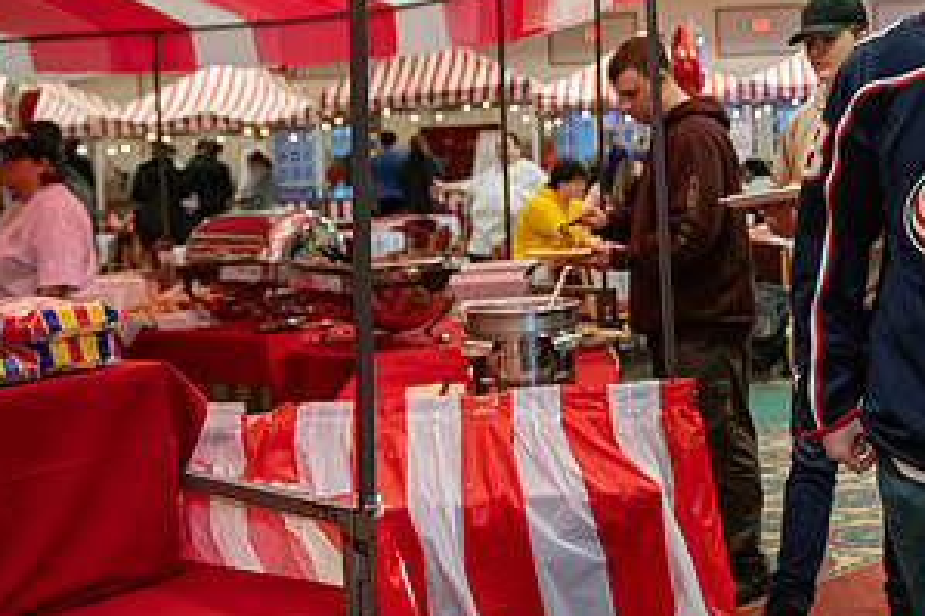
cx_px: 786
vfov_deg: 19.8
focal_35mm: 68
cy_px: 116
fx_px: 1746
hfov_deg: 28.8
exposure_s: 1/160
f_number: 3.5
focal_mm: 35
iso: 1600
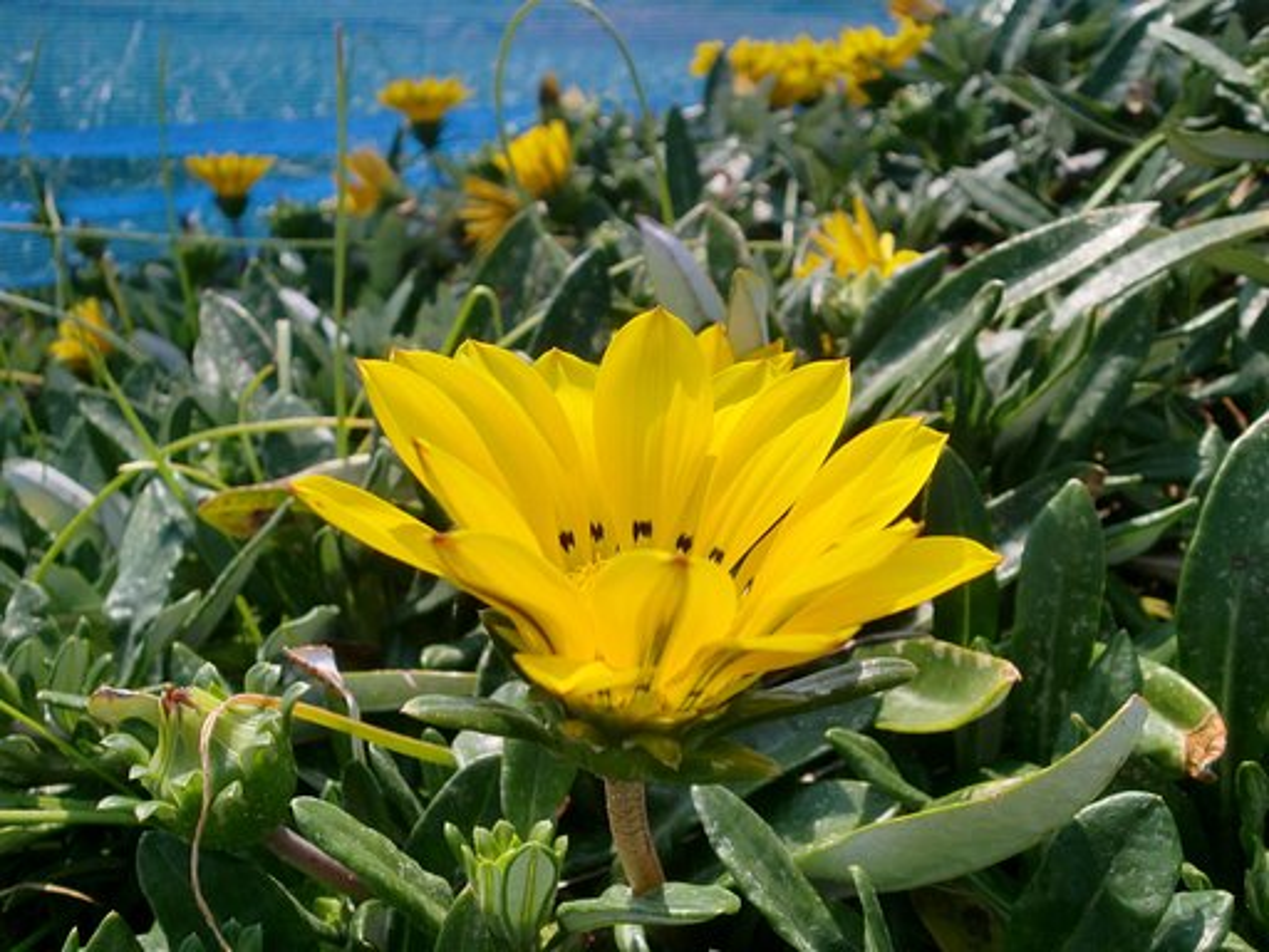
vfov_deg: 41.8
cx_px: 634
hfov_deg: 54.0
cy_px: 476
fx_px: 1246
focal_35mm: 34
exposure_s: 1/200
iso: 64
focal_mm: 5.58
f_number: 8.4
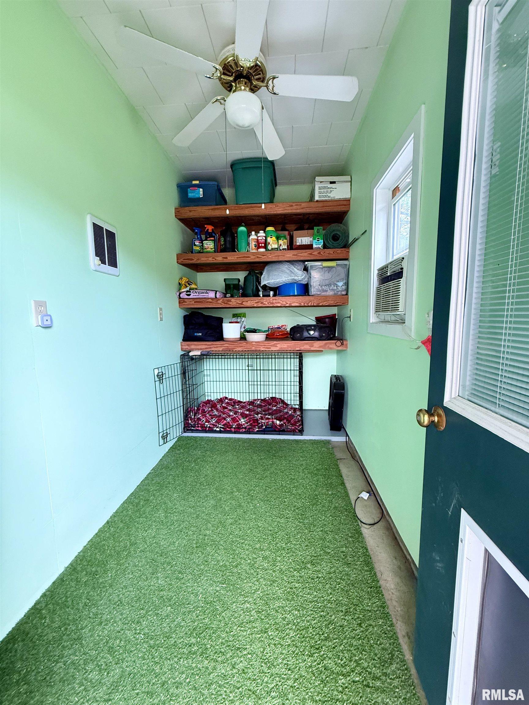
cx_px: 264
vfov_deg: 102.1
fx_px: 285
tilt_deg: -6.5
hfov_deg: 85.7
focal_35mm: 14
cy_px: 352
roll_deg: -0.8
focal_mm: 2.22
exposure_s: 1/99
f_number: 2.2
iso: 320
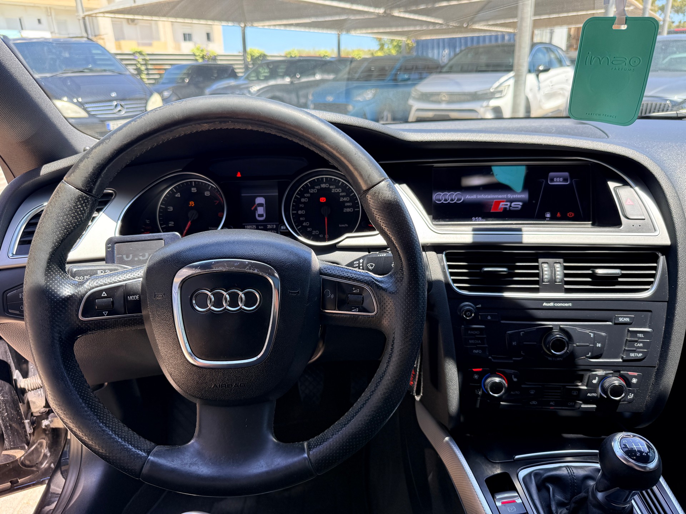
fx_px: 476
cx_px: 343
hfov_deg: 71.6
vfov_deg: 56.8
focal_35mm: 24
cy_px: 257
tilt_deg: -19.6
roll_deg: +1.5
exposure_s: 1/315
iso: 80
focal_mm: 6.76
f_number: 1.78
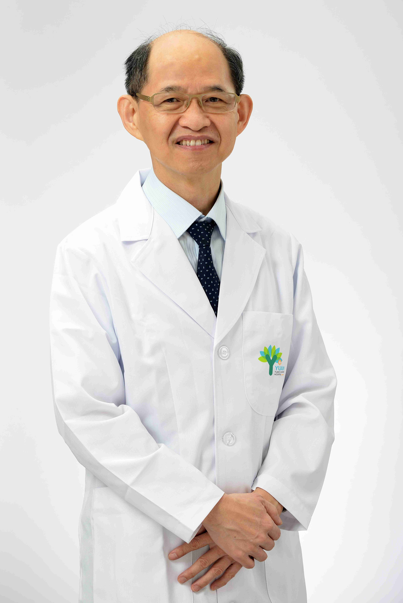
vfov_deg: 19.3
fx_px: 1778
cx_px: 197
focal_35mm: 106
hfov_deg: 12.9
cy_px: 303
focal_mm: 102
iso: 125
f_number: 11
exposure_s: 1/125
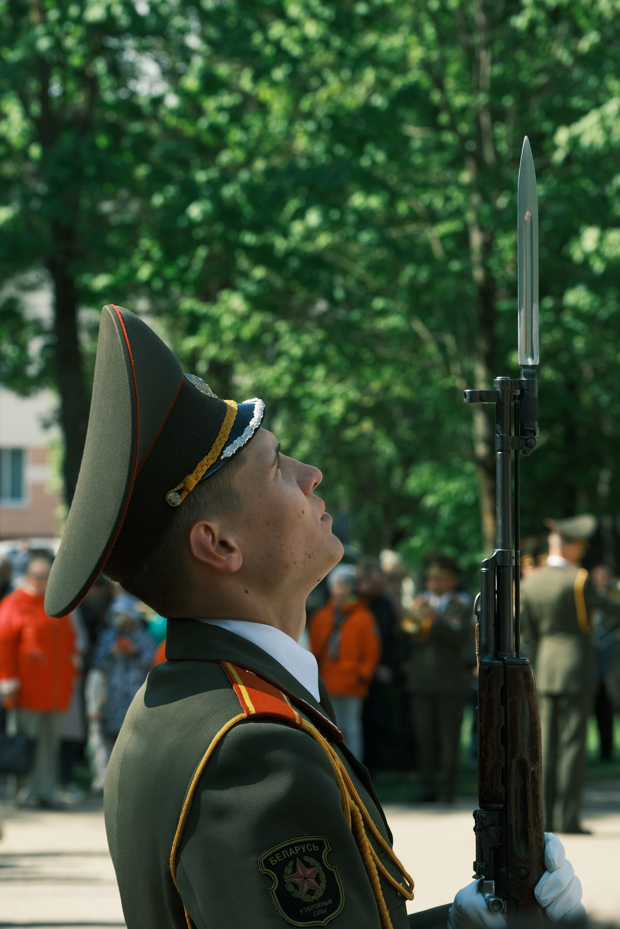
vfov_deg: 16.3
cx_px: 310
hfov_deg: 10.9
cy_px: 464
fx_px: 3255
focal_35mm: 126
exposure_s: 1/200
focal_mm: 84.3
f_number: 8
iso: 250
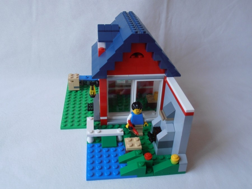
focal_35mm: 37
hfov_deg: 50.1
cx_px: 126
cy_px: 94
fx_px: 269
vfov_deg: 38.7
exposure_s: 1/60
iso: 80
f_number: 3.9
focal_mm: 6.61
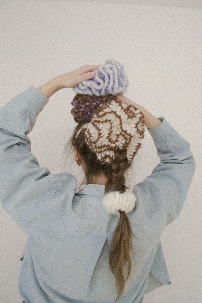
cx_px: 101
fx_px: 227
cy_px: 152
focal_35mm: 27
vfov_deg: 67.4
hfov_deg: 47.9
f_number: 5.6
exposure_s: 1/125
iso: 320
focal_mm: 18
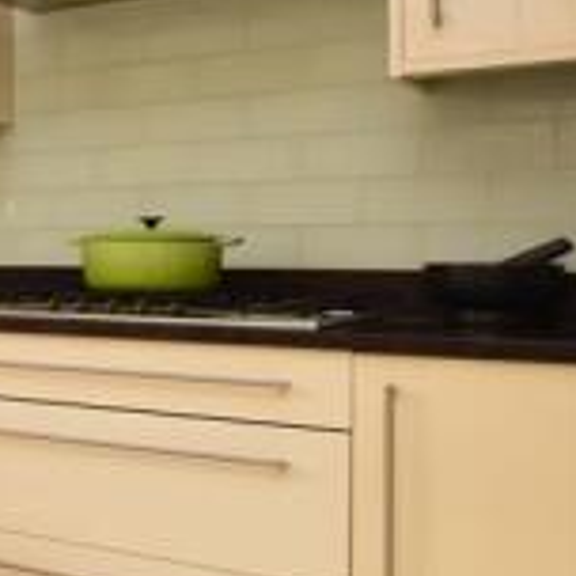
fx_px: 1035
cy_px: 241
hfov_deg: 17.7
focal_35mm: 55
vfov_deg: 31.0
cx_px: -648
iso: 250
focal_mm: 10
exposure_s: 1/200
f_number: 7.1
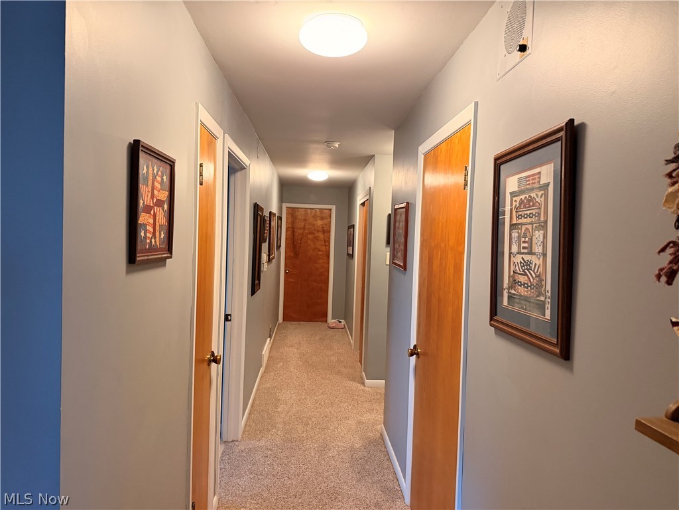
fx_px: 471
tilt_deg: -0.2
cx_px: 340
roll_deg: -0.3
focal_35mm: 24
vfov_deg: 56.8
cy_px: 255
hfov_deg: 71.6
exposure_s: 1/60
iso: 500
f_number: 1.78
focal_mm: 6.76
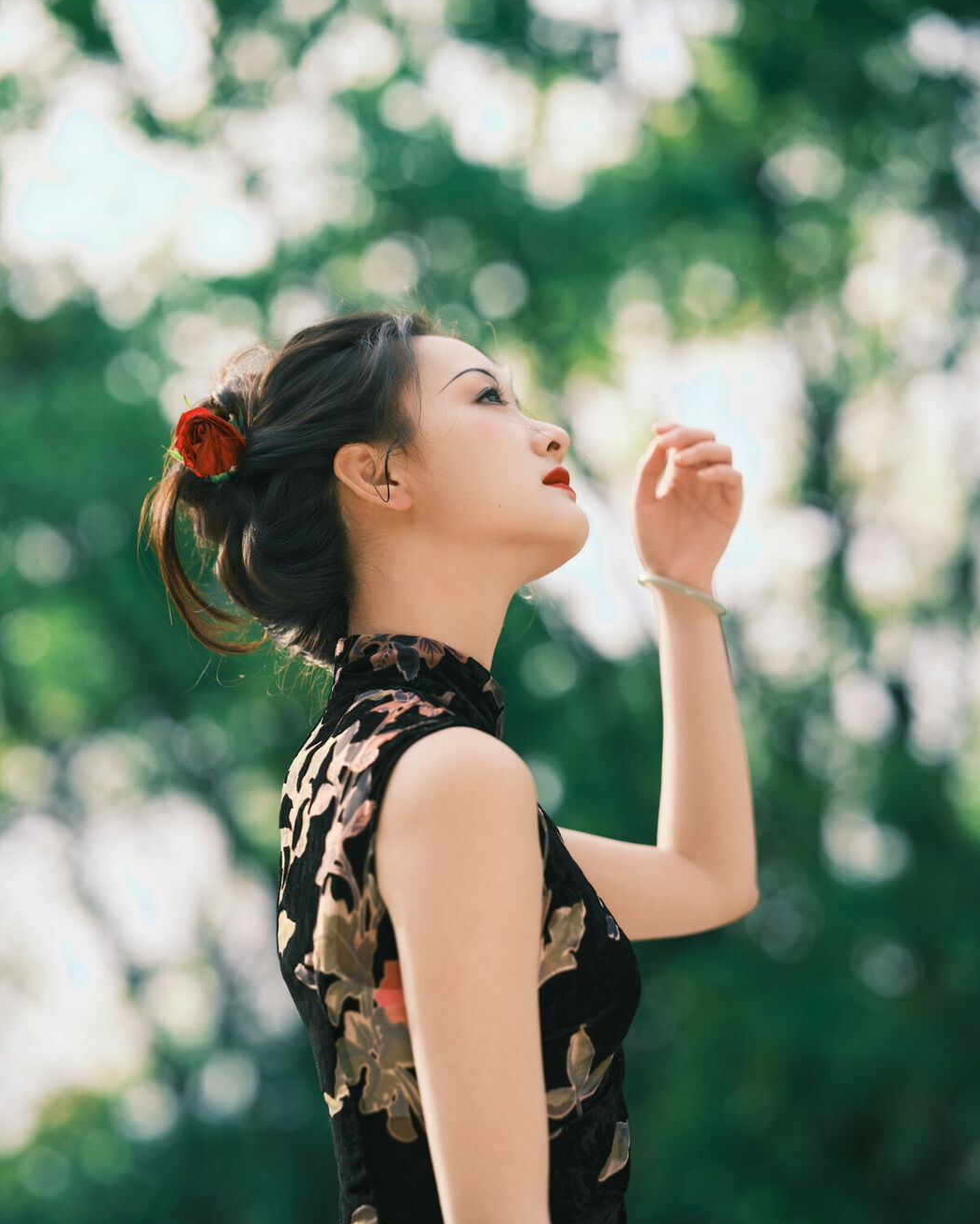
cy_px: 645
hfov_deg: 16.9
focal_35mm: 91
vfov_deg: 21.0
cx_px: 490
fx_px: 3299
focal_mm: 110
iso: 400
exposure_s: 1/2000
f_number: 2.8
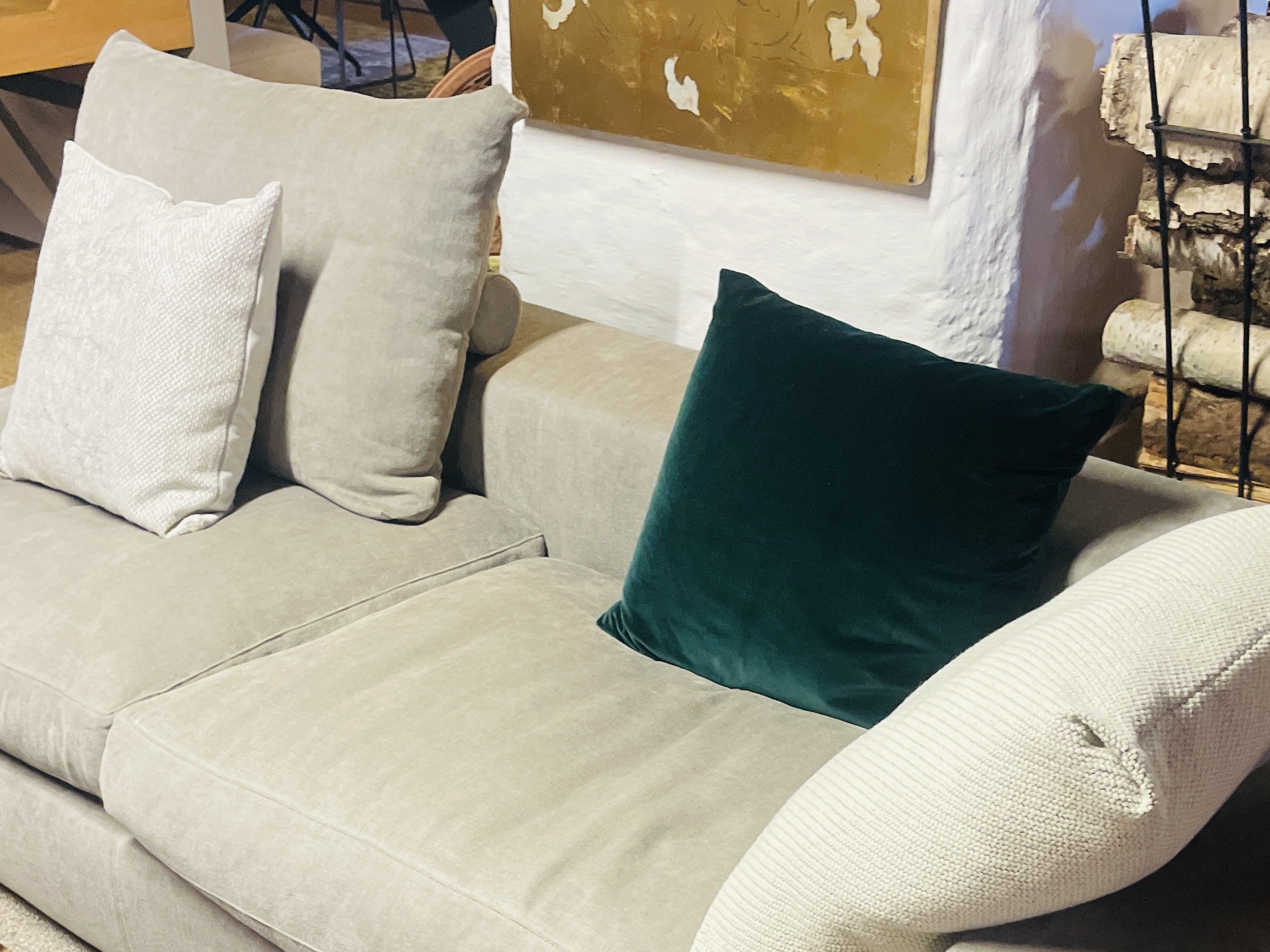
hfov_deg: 40.4
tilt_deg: -31.7
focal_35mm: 47
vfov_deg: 30.1
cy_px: 774
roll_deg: -0.7
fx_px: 1725
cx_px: 653
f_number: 1.6
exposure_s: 1/50
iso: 320
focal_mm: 4.2
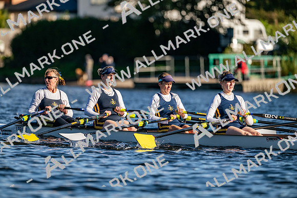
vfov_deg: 3.4
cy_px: 99
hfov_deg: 5.2
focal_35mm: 400
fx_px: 3299
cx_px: 148
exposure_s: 1/2500
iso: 250
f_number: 4.5
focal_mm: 400
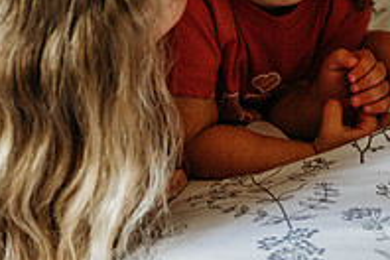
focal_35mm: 117
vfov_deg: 11.5
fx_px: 1267
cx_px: 270
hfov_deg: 17.4
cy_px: -48
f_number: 2.8
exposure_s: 1/250
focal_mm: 40
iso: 1250
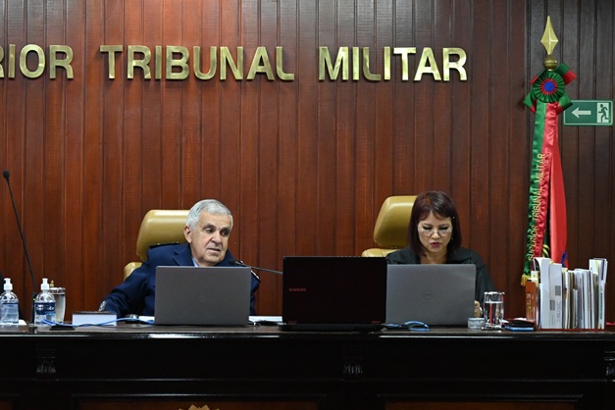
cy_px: 277
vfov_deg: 11.6
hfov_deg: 17.3
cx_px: 156
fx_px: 2016
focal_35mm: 118
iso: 4000
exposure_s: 1/100
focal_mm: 74
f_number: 6.3
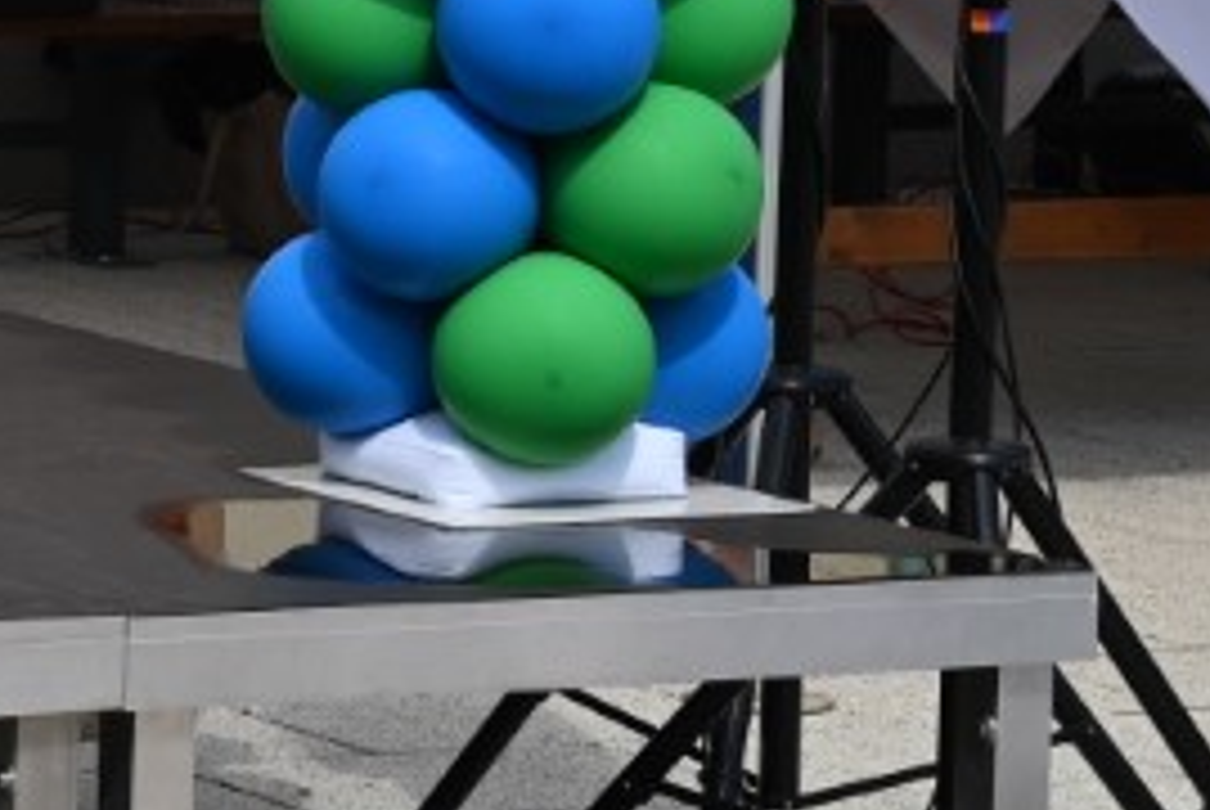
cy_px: -207
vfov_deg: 6.2
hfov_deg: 8.9
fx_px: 7470
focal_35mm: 222
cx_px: -900
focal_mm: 52
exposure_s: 1/200
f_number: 10
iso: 100
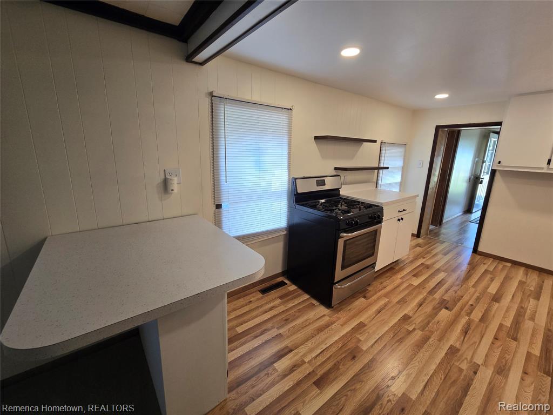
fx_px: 208
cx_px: 276
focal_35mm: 13
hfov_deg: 106.2
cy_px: 208
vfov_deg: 89.9
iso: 100
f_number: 2.2
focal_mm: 2.2
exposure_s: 1/60
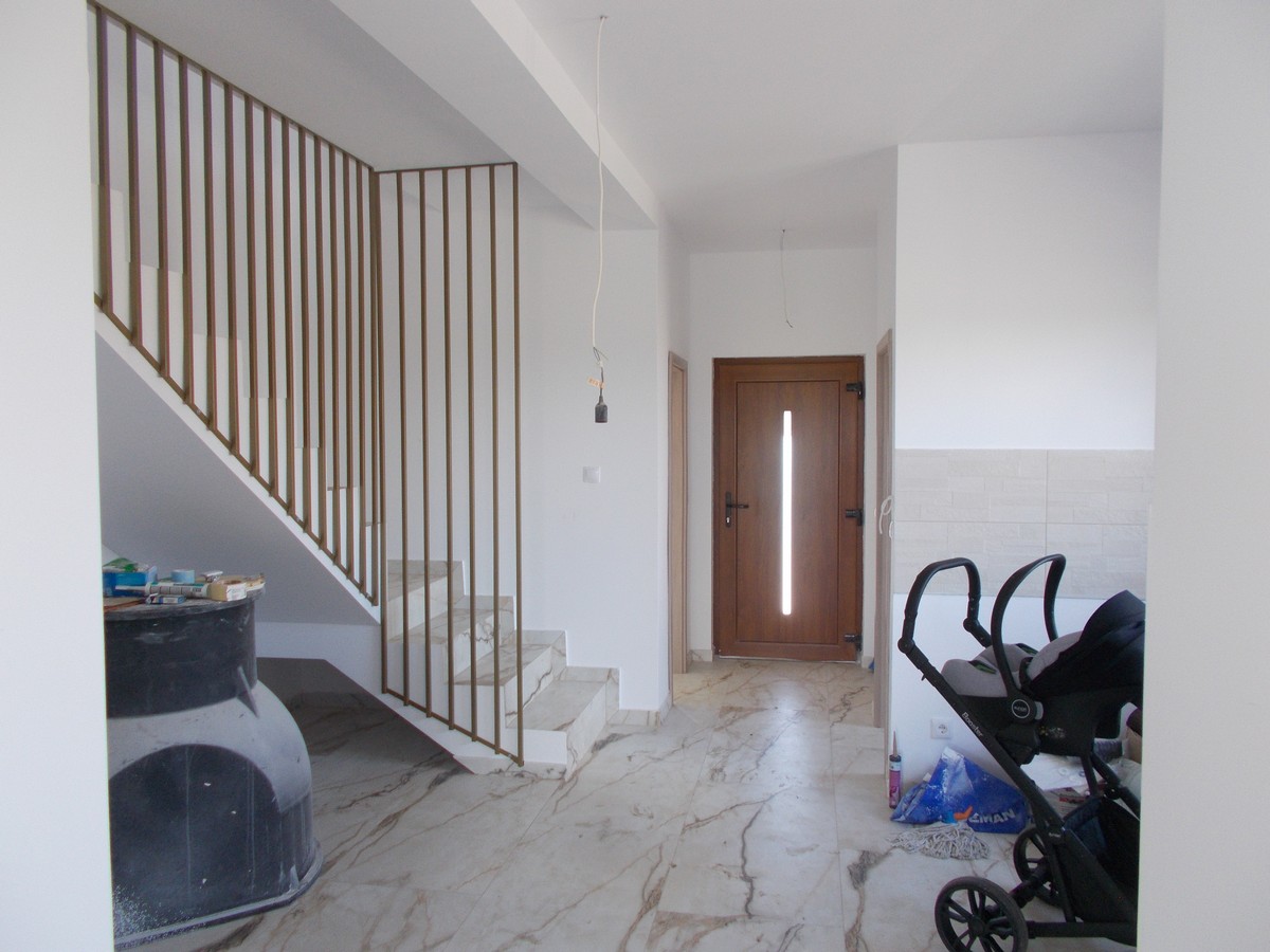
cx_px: 635
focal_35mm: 26
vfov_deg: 53.1
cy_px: 476
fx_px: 954
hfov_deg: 67.3
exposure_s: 1/25
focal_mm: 4.6
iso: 125
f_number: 3.2
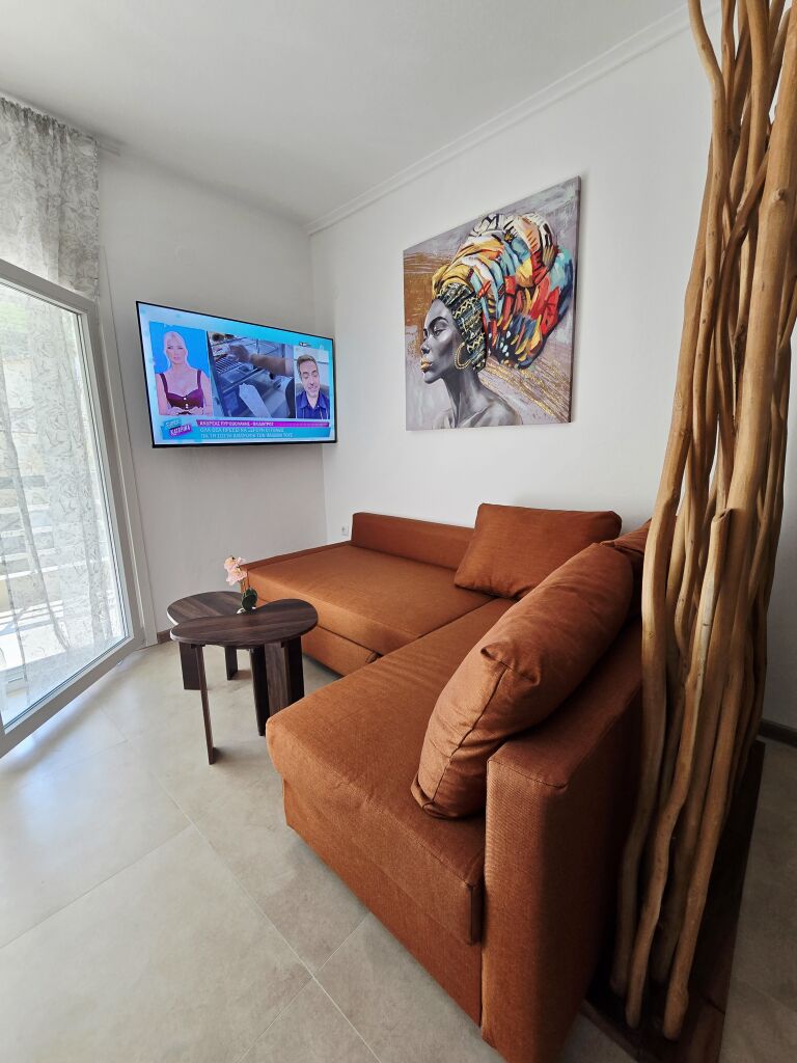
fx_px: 399
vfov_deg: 106.2
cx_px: 398
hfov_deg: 89.9
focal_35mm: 13
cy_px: 532
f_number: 2.2
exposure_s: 1/50.3
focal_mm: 2.2
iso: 50
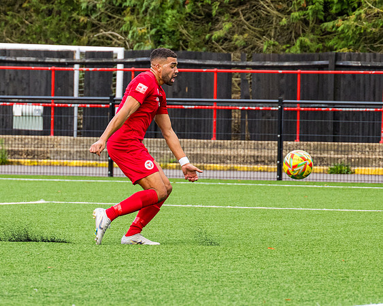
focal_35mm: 383
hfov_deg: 5.1
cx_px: 50
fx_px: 4336
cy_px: 186
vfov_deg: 4.0
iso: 800
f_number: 4.5
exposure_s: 1/1600
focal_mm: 130
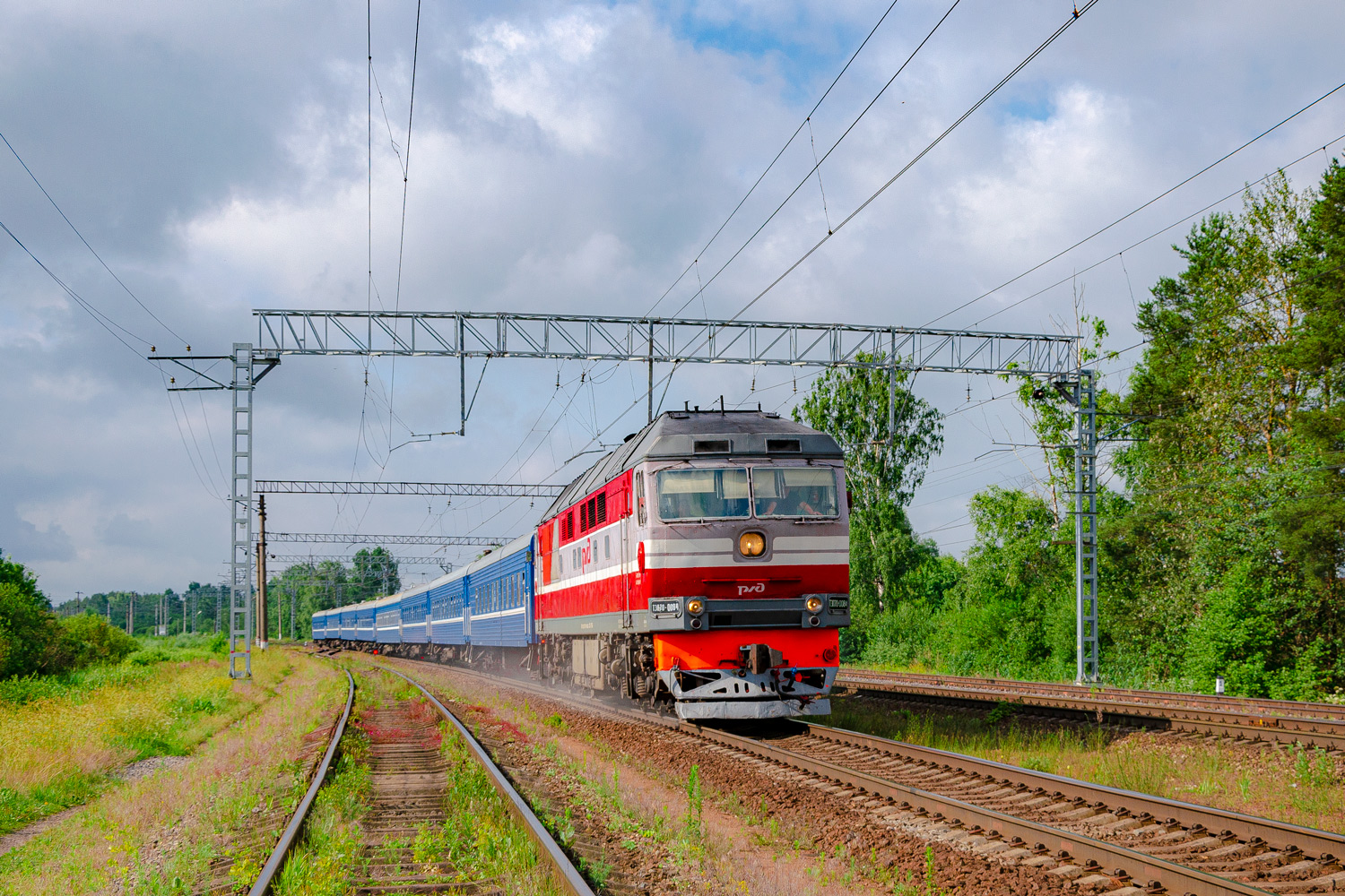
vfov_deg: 29.9
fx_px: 1681
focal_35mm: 45
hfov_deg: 43.6
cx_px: 672
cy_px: 448
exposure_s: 1/1000
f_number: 6.3
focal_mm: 30
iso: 100
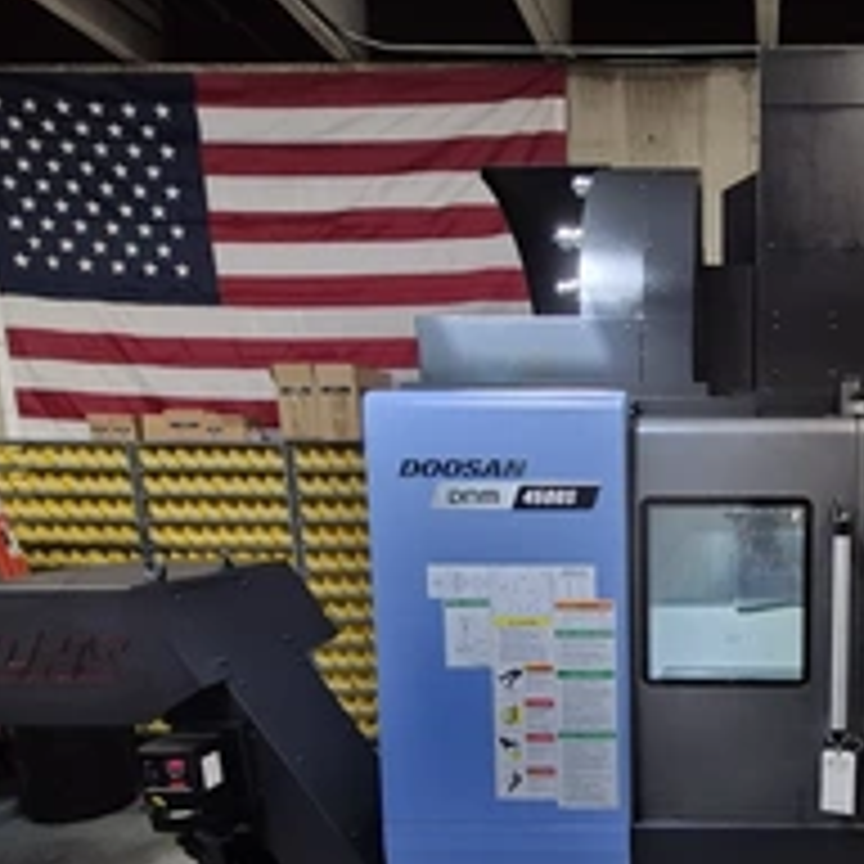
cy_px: 626
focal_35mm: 24
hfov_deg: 58.0
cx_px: 738
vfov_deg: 62.1
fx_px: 678
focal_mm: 1.74
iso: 320
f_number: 2.2
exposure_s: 1/60
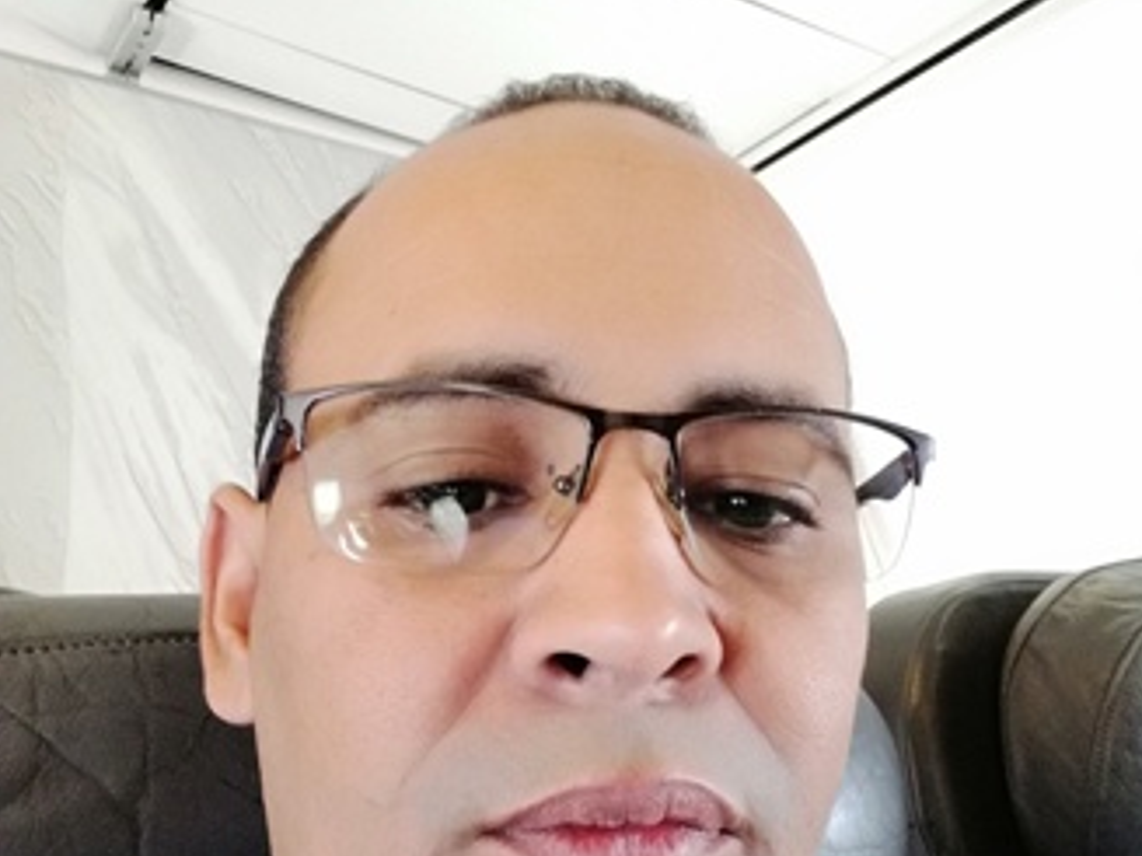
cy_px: 622
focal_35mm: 37
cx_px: 583
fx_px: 1220
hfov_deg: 50.2
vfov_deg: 37.9
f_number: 2
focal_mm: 2.84
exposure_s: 1/25
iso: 250
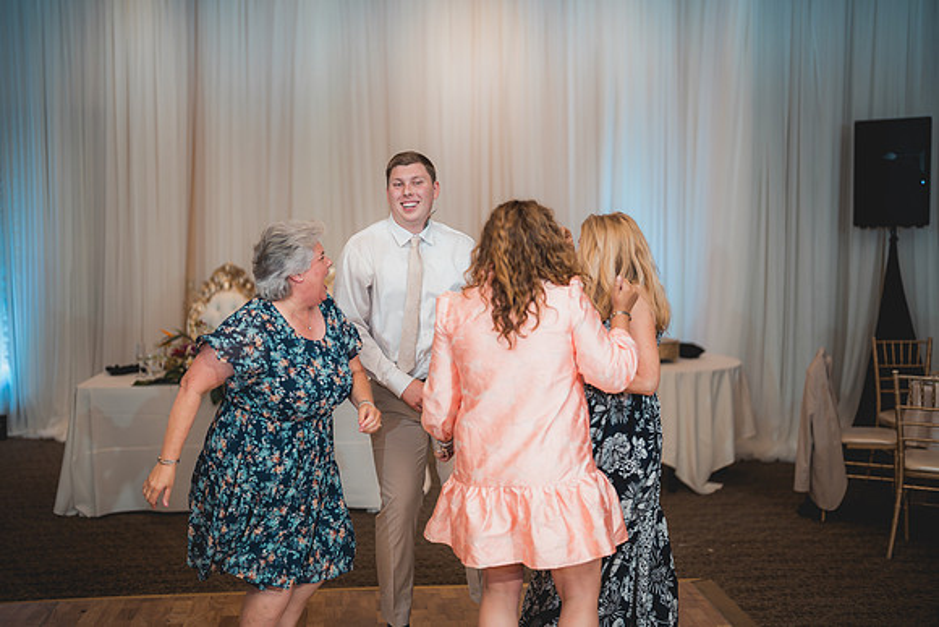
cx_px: 470
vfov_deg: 27.0
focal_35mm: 50
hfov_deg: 39.6
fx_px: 1304
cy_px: 314
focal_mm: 50
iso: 80
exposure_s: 1/250
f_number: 1.2
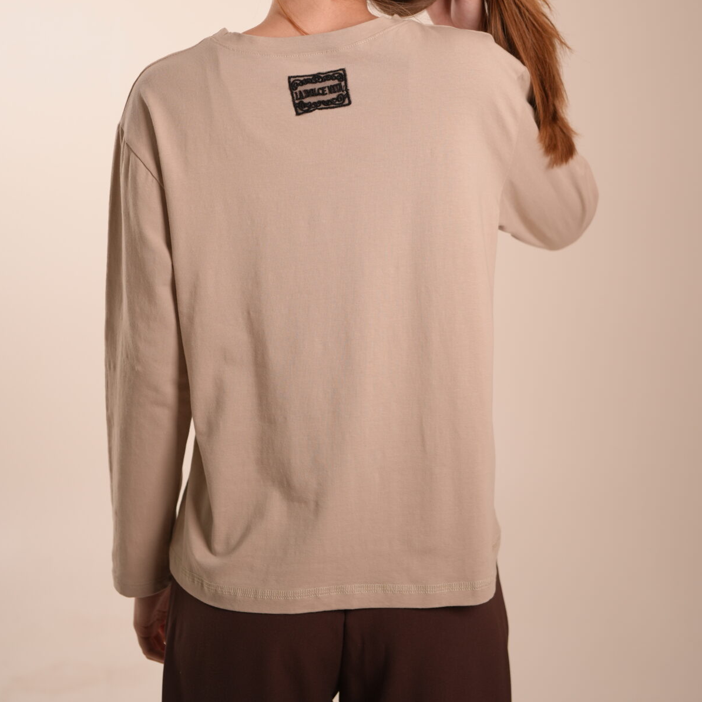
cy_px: 203
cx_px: 350
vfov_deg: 26.6
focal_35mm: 64
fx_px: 1468
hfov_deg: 26.9
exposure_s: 1/125
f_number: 2.8
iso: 320
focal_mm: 50
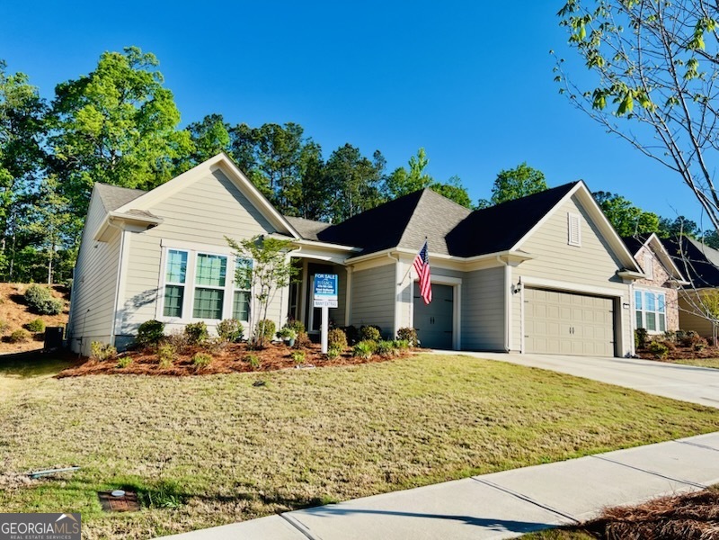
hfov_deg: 67.3
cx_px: 360
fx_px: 540
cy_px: 270
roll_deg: -1.8
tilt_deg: +8.2
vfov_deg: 53.1
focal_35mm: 26
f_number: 1.5
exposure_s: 1/3831
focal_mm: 5.7
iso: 50
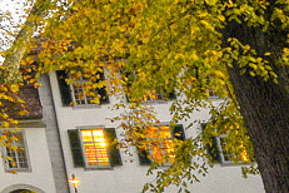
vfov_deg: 11.5
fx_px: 891
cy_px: -149
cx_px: -537
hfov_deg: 11.8
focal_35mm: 111
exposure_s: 2
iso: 400
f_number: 18
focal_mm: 16
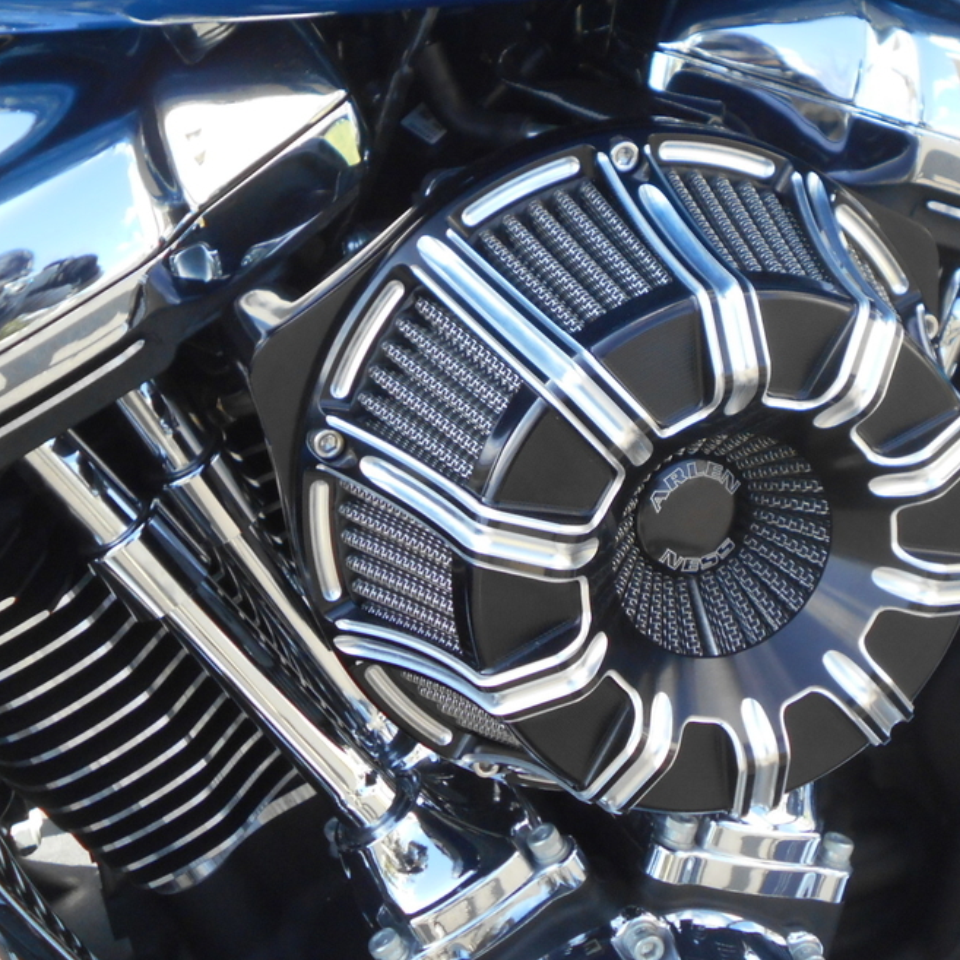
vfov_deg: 24.3
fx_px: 2228
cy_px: 396
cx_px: 634
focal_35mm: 71
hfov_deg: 24.2
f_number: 4.2
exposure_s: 1/250
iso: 140
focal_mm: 7.7
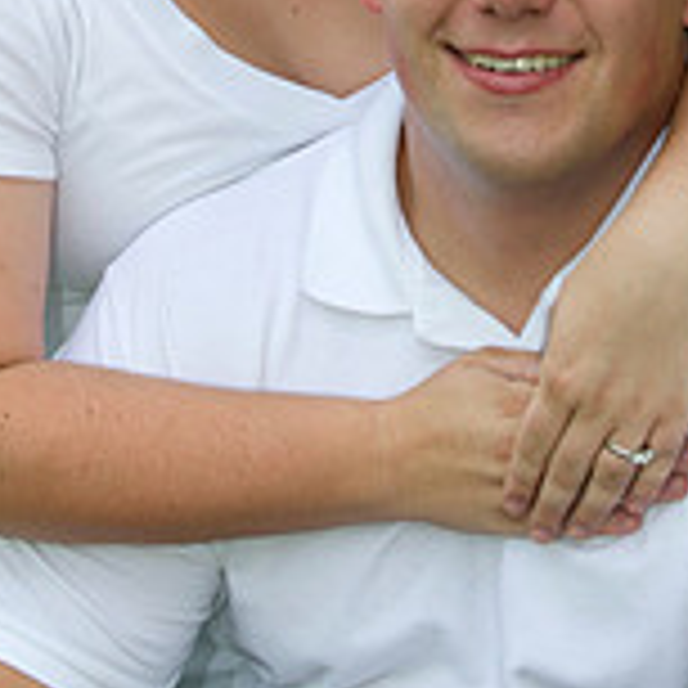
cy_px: 58
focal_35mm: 187
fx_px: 4205
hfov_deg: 9.4
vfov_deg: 9.3
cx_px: 420
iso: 400
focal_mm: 75
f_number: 5
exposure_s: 1/100
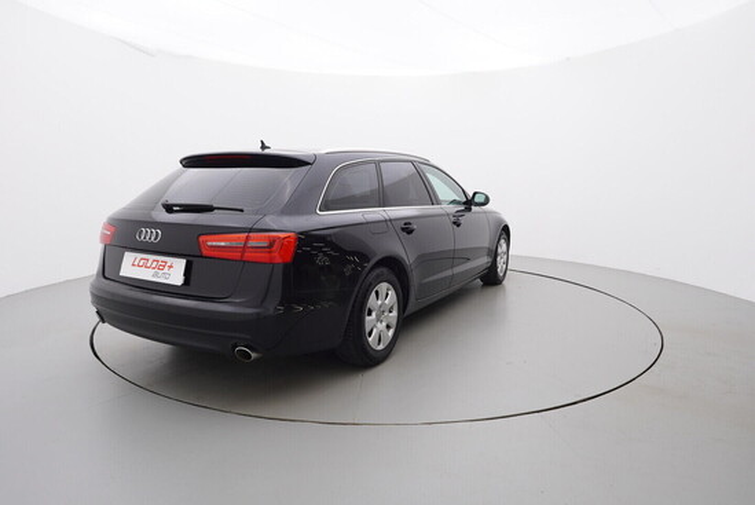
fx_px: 472
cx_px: 378
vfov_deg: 56.2
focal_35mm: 22
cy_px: 252
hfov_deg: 77.3
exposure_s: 1/80
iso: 200
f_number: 5
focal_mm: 15
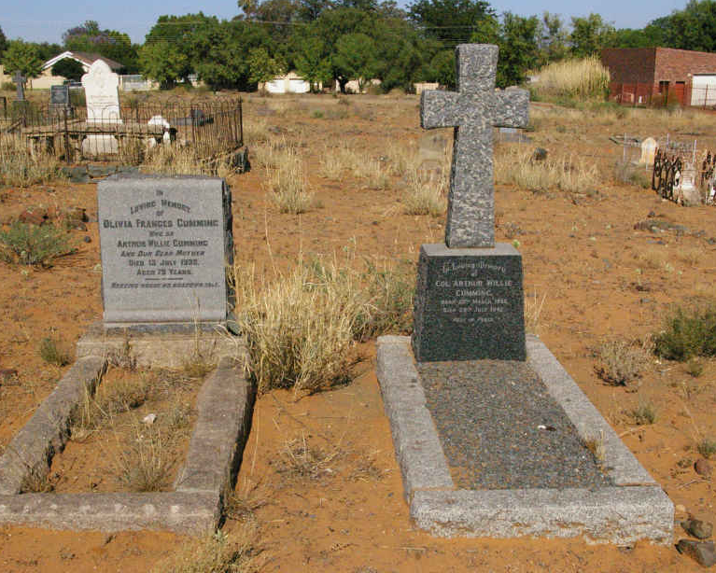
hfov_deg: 44.7
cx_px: 319
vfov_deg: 36.5
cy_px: 287
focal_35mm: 41
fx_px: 869
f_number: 13
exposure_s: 1/4000
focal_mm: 24
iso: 3200
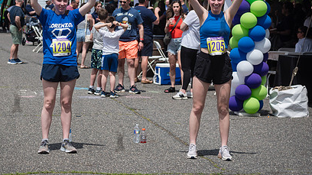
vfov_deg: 9.2
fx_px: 1091
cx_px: 101
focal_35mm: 132
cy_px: 54
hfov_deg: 16.2
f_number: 4.5
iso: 250
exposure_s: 1/3200
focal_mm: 80
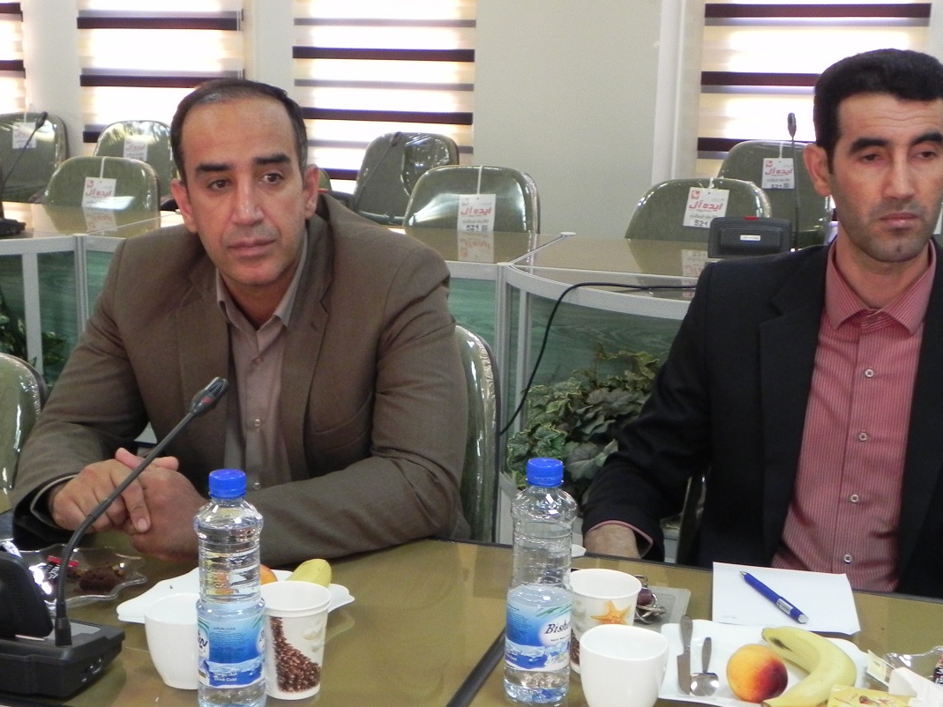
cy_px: 446
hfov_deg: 34.2
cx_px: 352
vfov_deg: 26.0
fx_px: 1526
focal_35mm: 56
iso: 400
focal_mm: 7.3
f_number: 3.2
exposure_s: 1/29
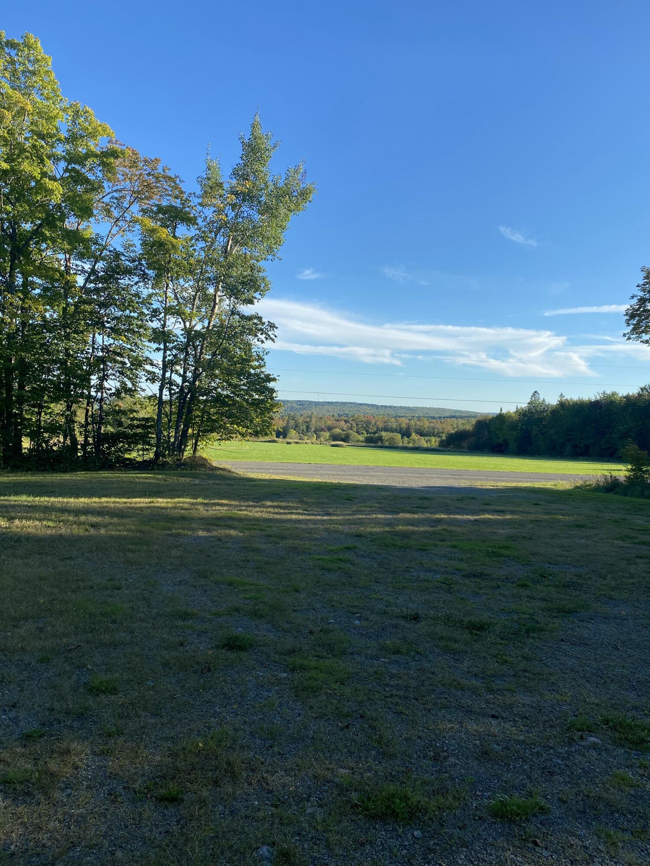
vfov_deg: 67.3
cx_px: 325
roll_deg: -3.4
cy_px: 433
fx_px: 651
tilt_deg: -1.3
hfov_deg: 53.1
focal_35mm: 26
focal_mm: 4.25
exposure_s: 1/1464
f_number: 1.8
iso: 32
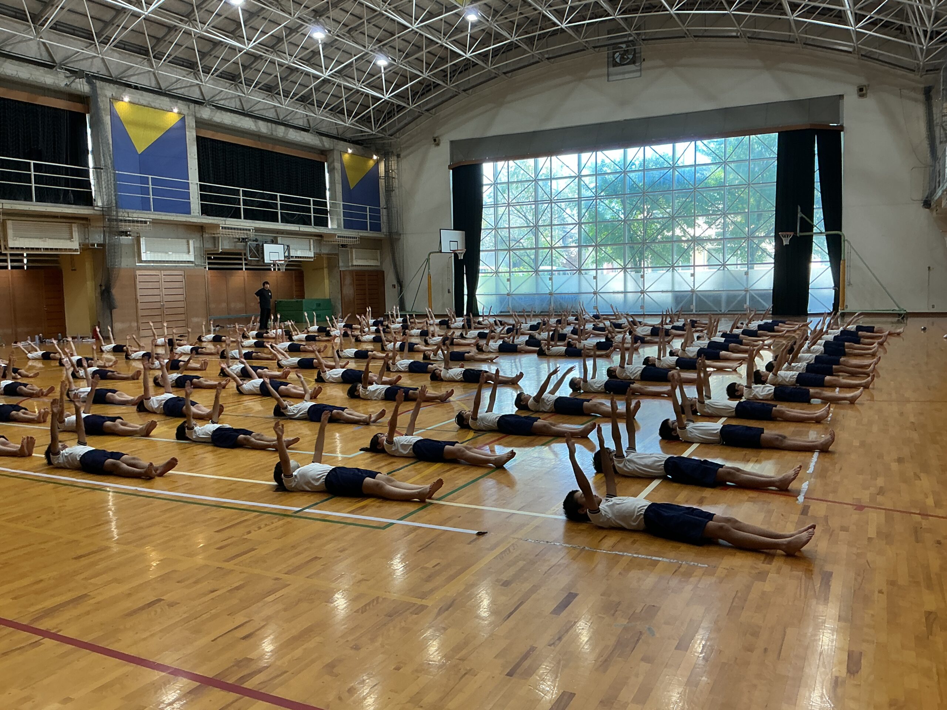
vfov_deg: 48.2
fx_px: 793
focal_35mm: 29
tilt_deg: -6.8
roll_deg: +1.3
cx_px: 474
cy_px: 355
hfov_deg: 61.7
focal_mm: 3
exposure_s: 1/60
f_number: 1.8
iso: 50
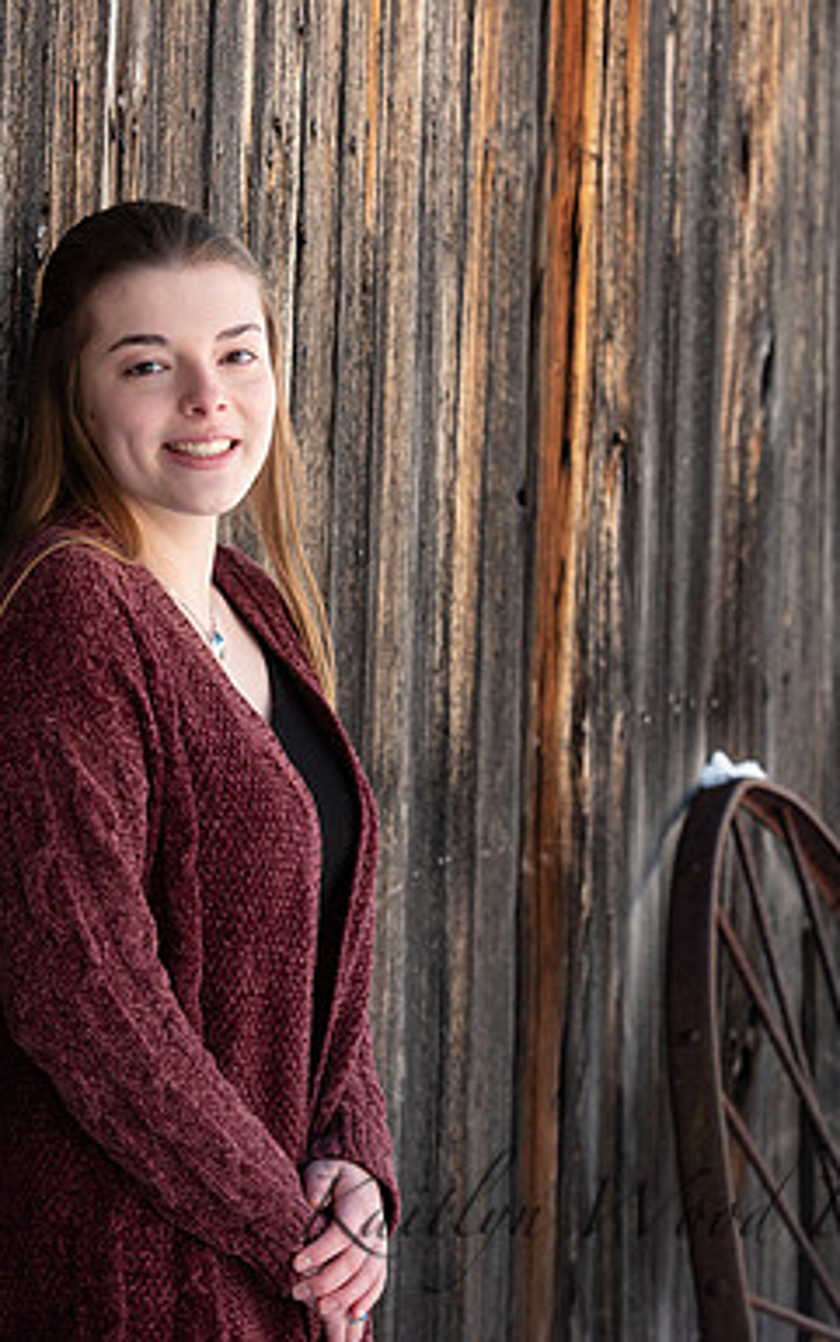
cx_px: 296
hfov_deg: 7.8
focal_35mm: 169
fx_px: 6183
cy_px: 671
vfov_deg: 12.4
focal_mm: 110
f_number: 7.1
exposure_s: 1/200
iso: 400
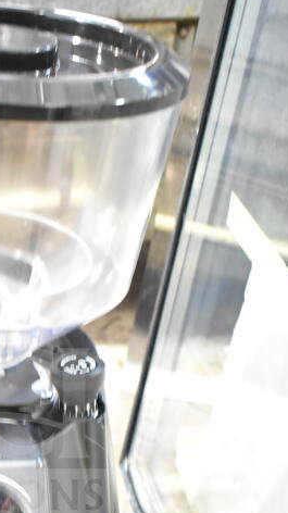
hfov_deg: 16.8
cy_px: 434
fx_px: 952
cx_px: -9
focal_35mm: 70
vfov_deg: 29.3
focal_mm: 23
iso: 4000
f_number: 3.8
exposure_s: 1/40
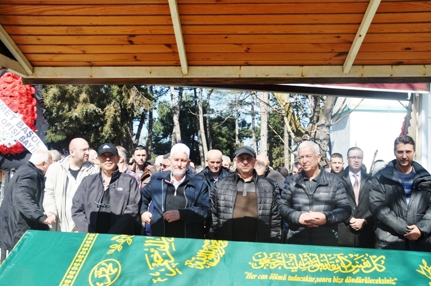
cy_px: 143
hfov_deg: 55.2
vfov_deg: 38.3
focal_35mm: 34
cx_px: 216
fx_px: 412
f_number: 10
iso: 200
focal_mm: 23
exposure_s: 1/400
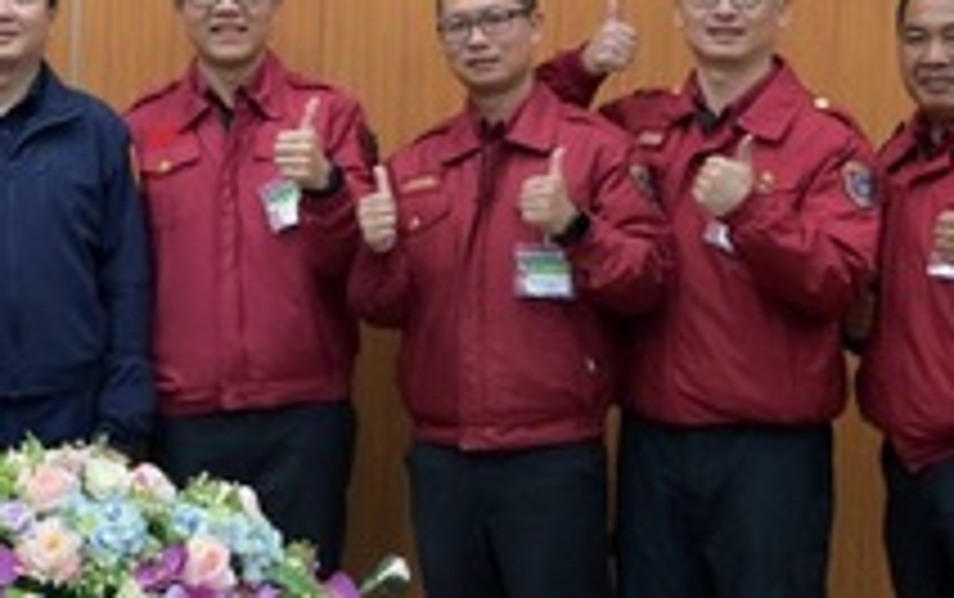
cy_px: 74
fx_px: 3410
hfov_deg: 15.7
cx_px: 22
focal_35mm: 131
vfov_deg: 10.0
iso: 900
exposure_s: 1/160
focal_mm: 26
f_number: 3.8
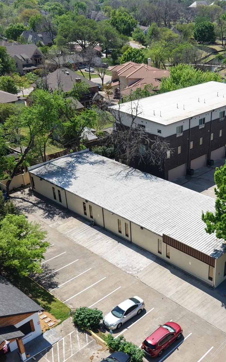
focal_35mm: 42
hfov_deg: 30.0
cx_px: 173
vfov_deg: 46.8
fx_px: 414
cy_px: 223
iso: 200
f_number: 1.8
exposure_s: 1/4000
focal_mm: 8.67
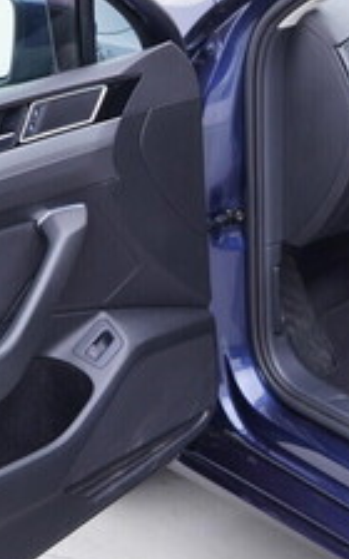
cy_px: 216
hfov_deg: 14.0
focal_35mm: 90
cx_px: 434
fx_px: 1370
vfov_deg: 23.0
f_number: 2.8
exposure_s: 1/40
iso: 200
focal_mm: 24
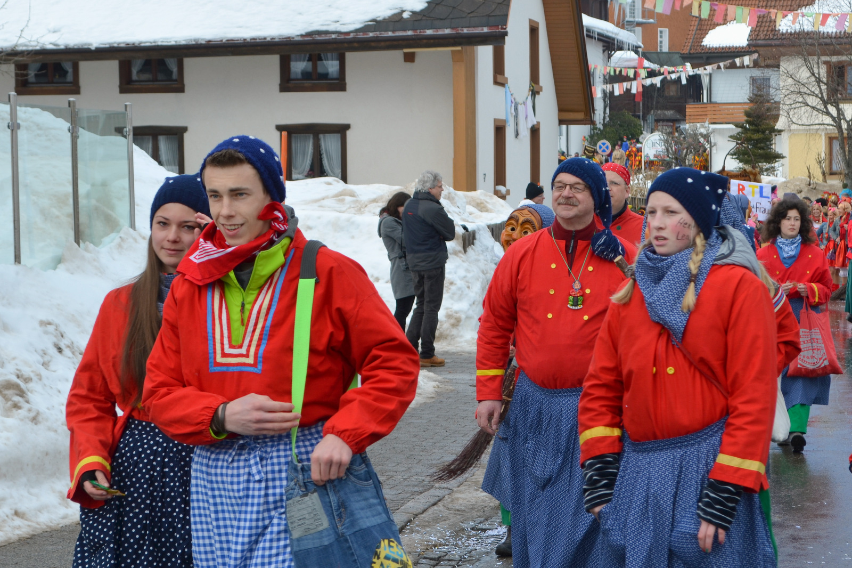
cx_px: 426
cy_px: 284
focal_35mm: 75
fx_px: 1775
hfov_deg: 27.0
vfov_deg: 18.2
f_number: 8
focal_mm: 50
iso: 100
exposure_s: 1/200
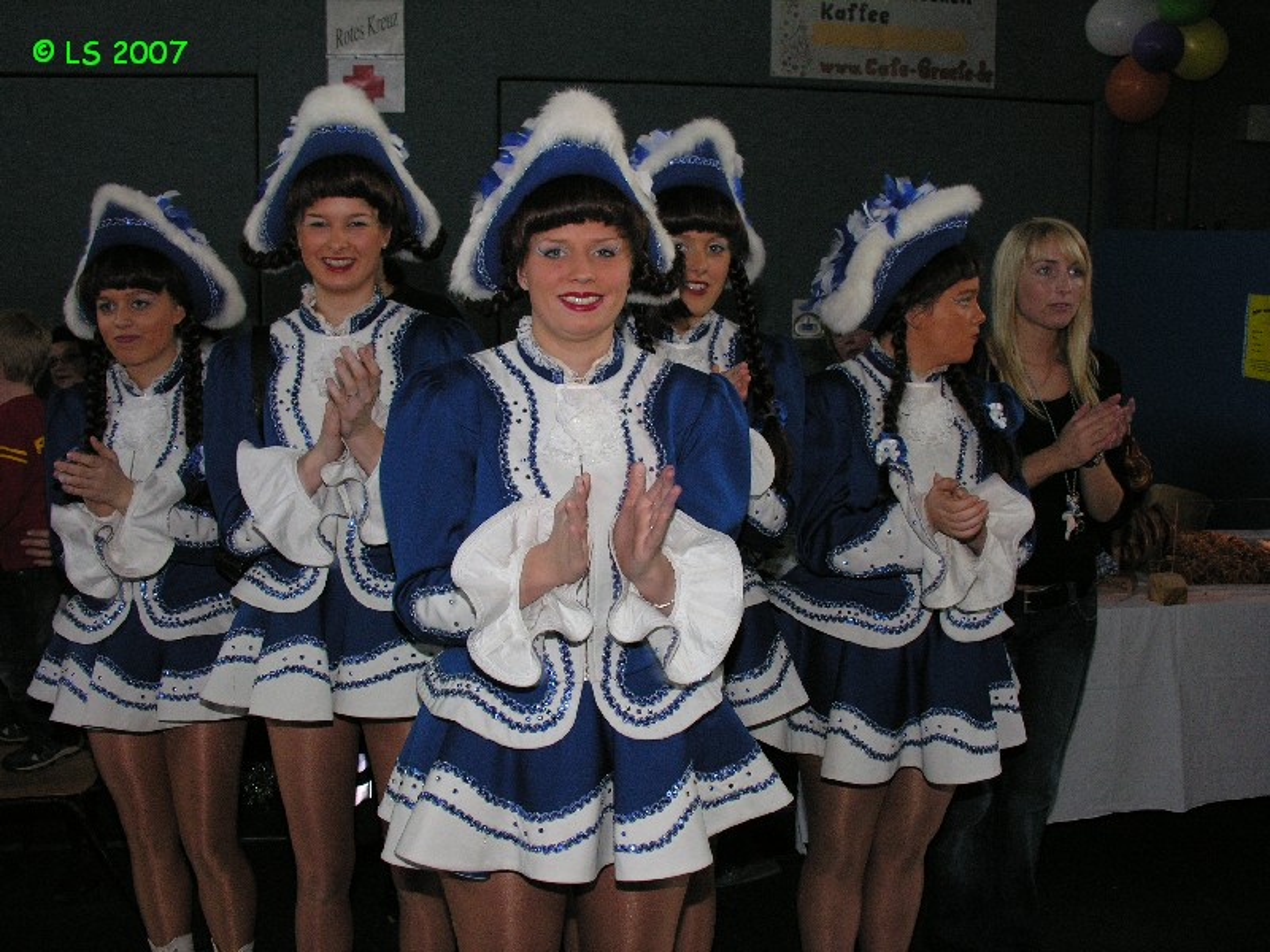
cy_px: 476
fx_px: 1284
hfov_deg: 52.6
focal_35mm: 35
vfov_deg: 40.7
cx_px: 635
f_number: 4
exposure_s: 1/60.1
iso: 200
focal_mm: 8.9
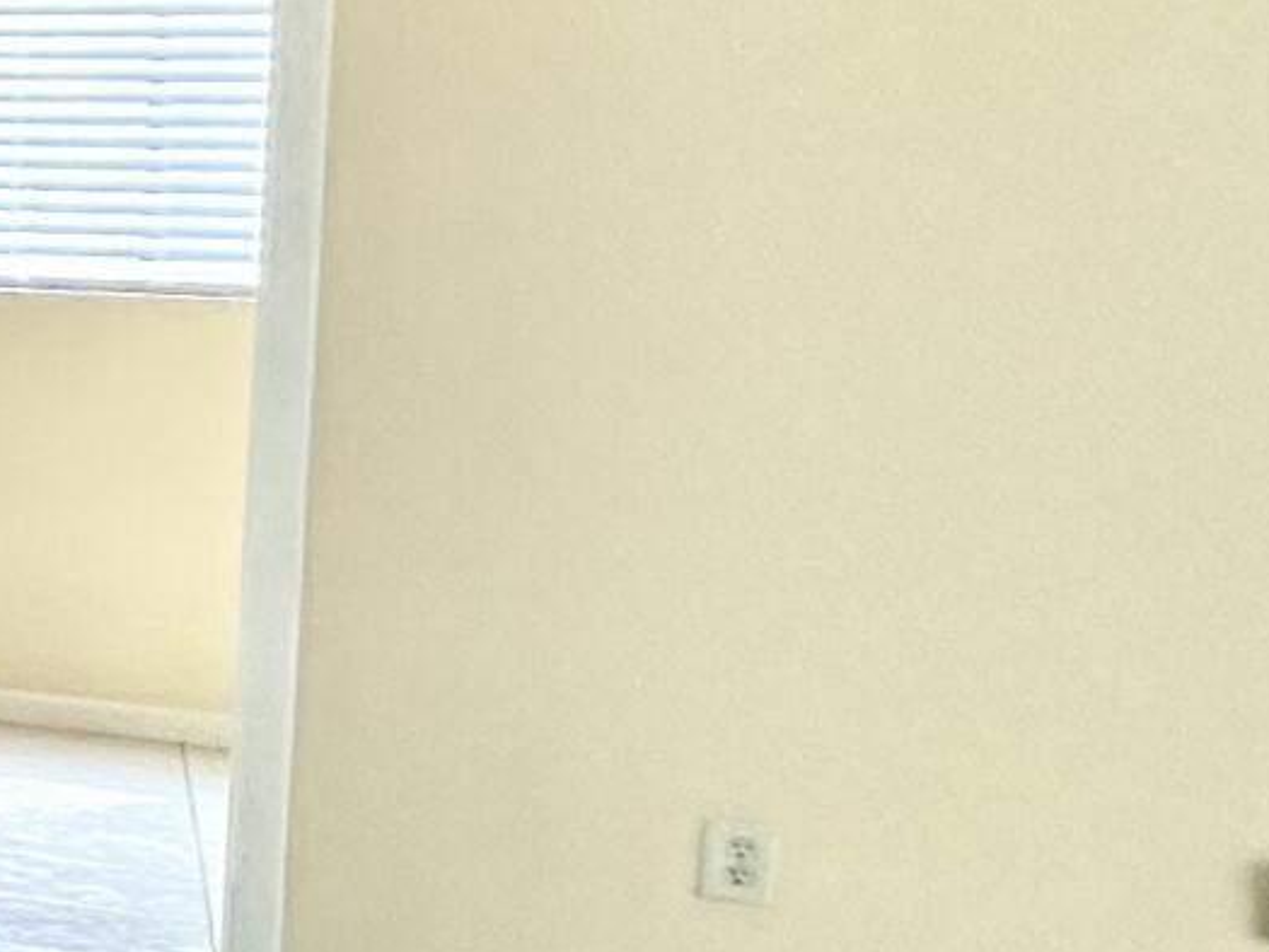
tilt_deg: -1.5
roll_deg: -1.5
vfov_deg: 18.3
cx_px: -2127
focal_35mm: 80
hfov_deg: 13.2
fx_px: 2933
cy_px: 237
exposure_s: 1/120
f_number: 2.2
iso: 125
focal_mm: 2.22
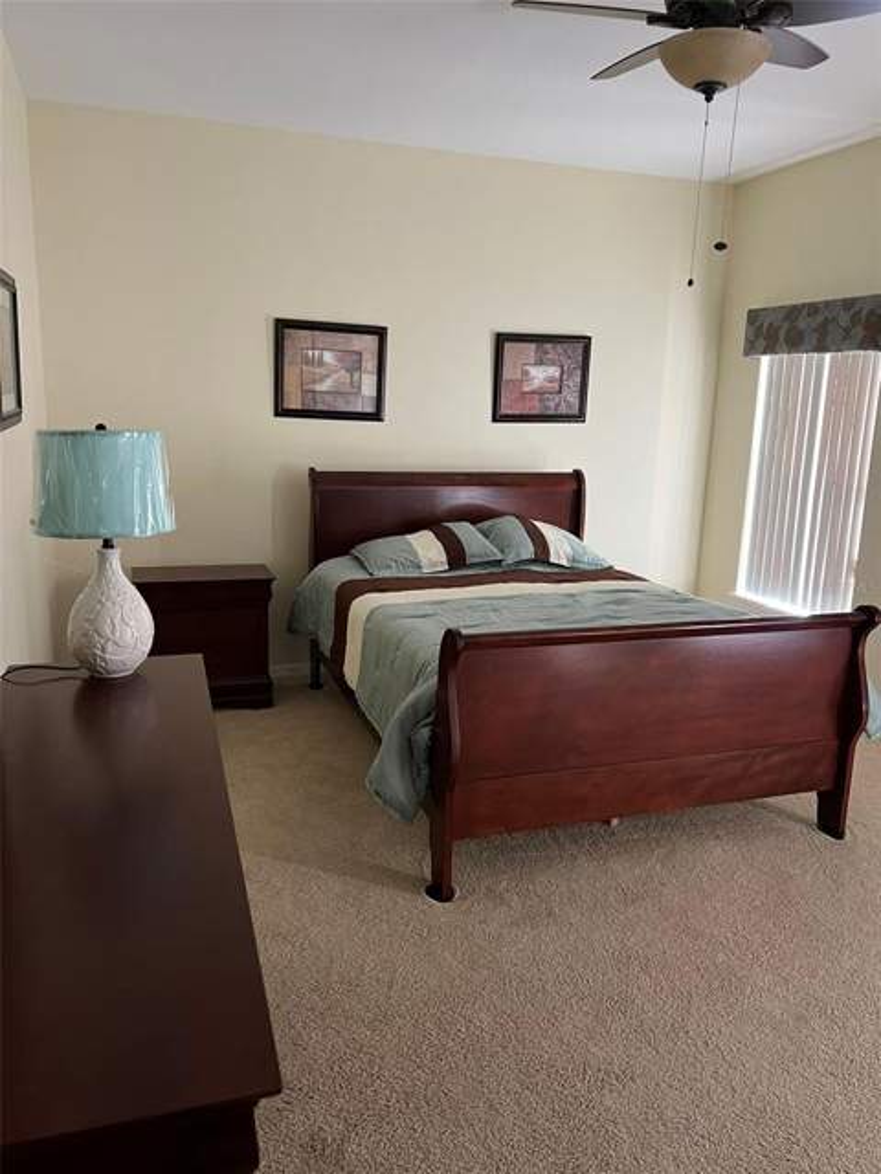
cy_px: 587
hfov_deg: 53.1
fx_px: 882
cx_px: 440
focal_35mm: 26
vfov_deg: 67.3
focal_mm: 5.7
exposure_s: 1/60
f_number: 1.5
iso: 320
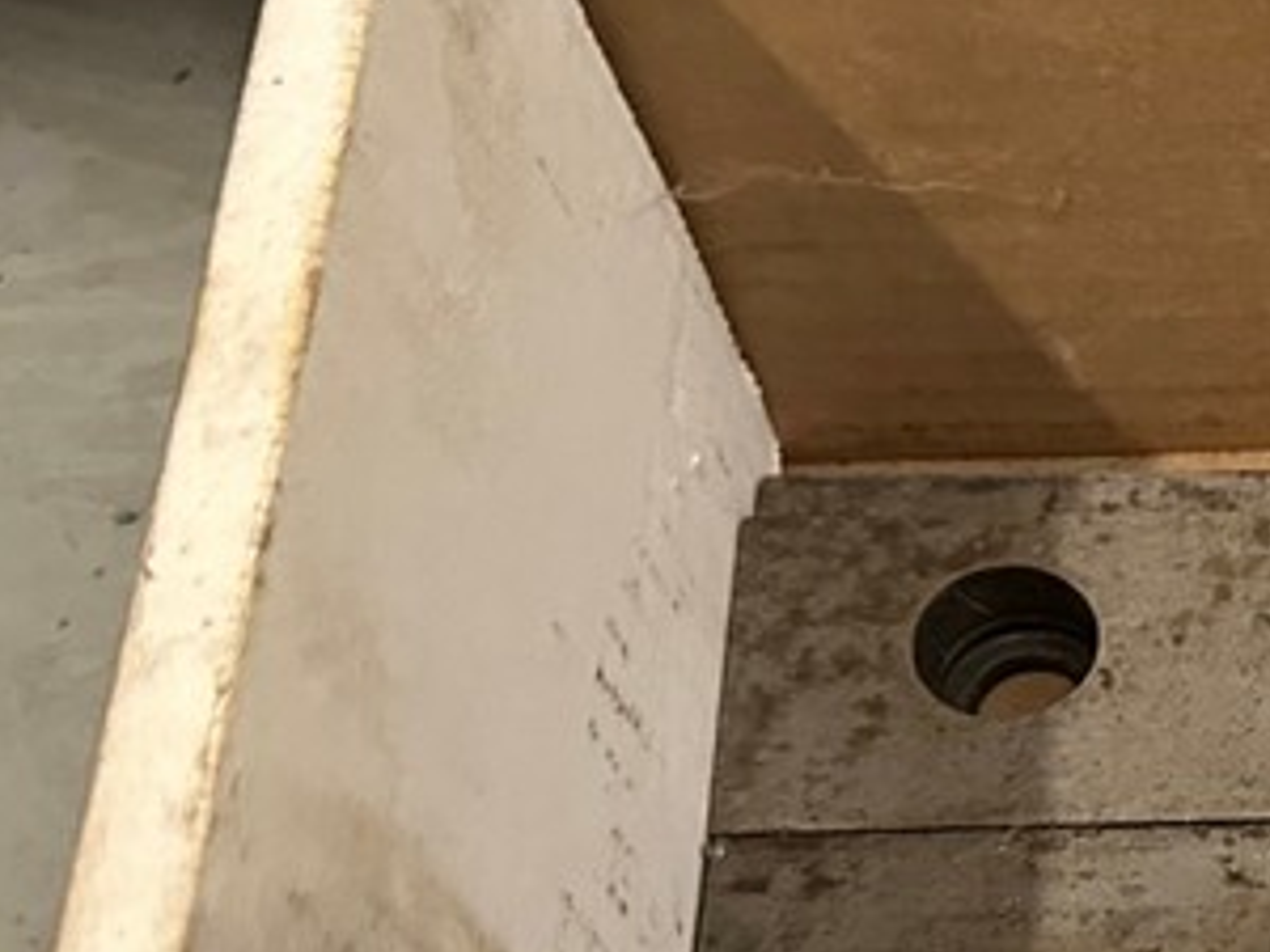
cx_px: 1846
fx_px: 3008
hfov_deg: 20.7
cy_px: 897
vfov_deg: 17.7
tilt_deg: -61.6
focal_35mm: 82
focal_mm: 6.86
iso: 1000
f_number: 1.78
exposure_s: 1/54
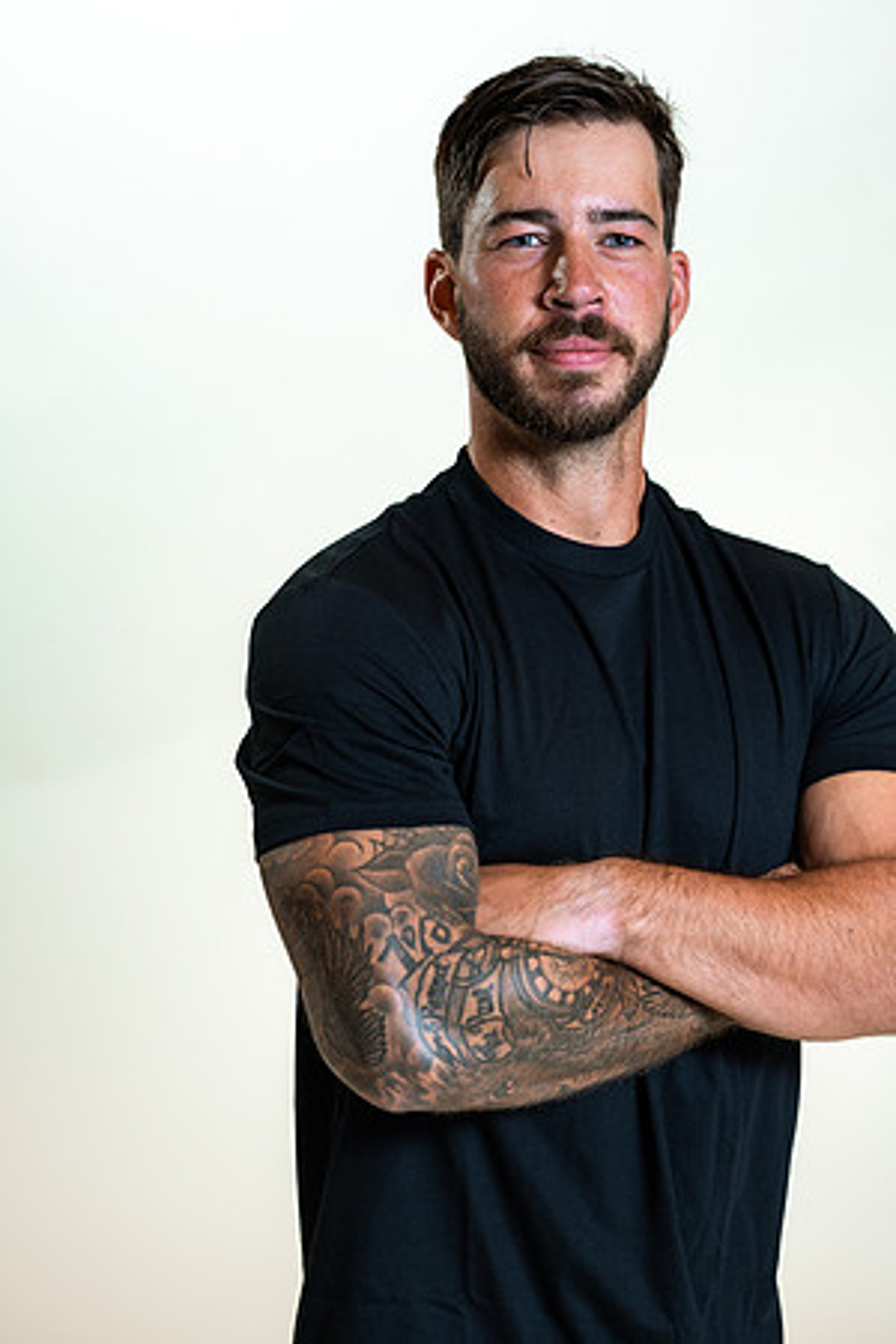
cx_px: 448
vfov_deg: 23.9
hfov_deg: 16.1
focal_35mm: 85
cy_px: 672
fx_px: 3173
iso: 320
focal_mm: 85
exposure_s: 1/160
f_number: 4
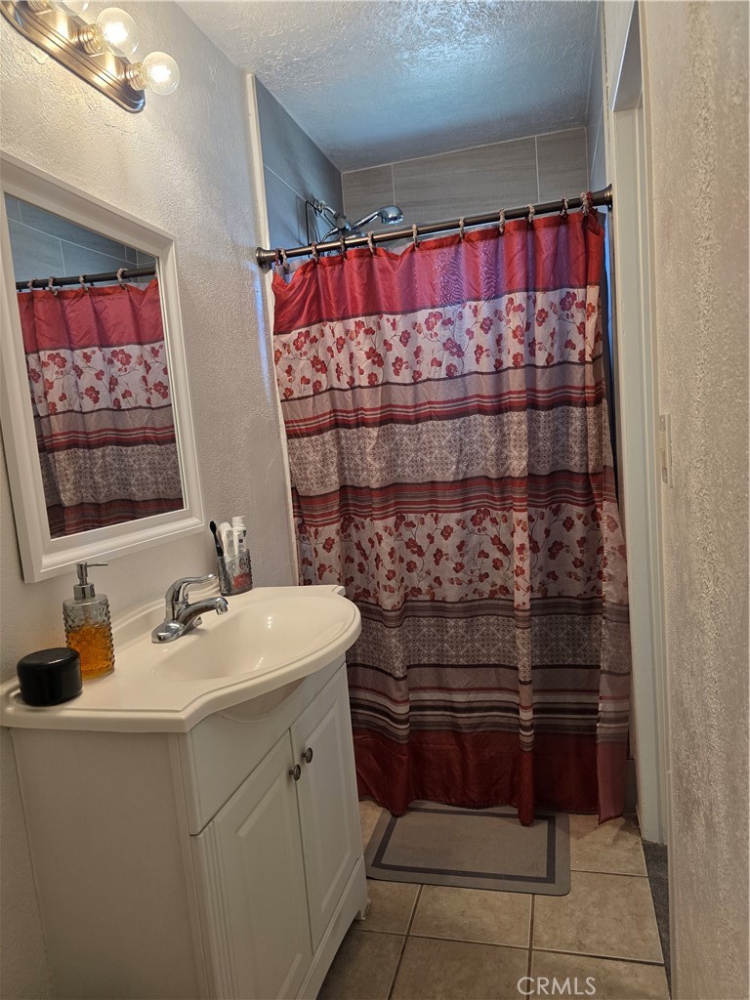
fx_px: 664
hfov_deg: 58.9
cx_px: 375
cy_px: 500
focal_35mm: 23
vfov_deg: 73.9
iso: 160
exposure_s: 1/120
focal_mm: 6.3
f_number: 1.7
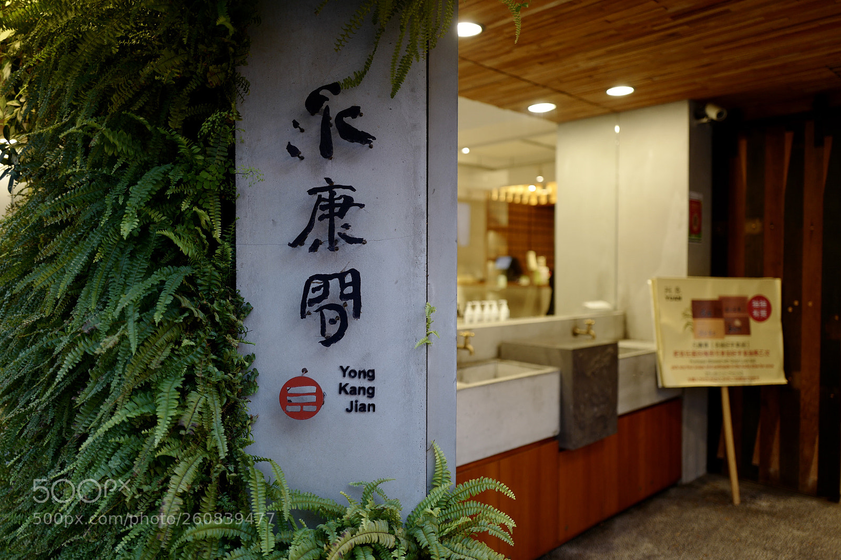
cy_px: 280
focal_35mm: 28
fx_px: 654
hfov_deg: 65.5
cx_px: 420
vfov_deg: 46.4
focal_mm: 28
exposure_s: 1/80
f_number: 1.7
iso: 320
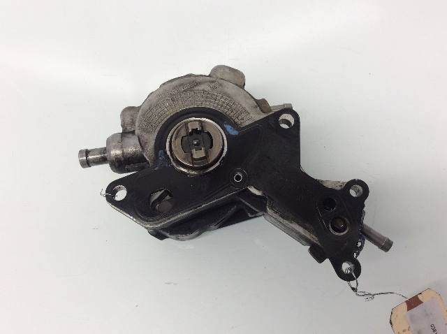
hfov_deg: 56.9
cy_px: 167
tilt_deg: -71.7
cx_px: 224
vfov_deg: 44.1
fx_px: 413
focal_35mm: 32
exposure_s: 1/40
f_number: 2.4
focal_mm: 3.3
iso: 32
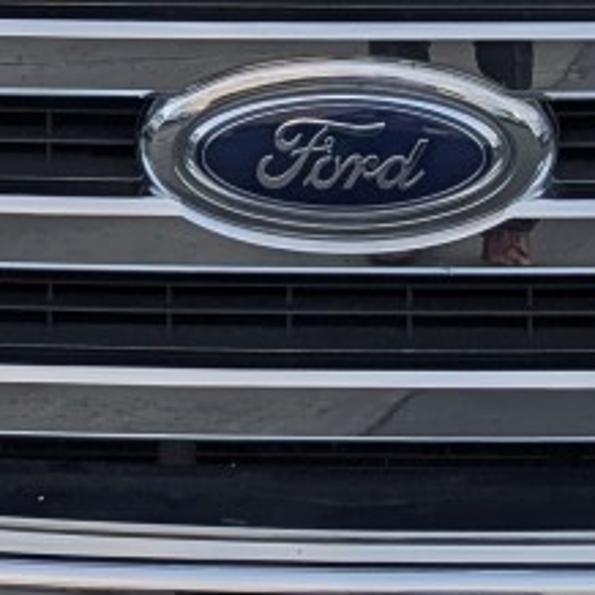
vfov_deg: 11.1
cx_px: 353
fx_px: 2645
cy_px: -751
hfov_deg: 12.8
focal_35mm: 136
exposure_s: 1/55.5
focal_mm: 6.81
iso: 48
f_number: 1.85
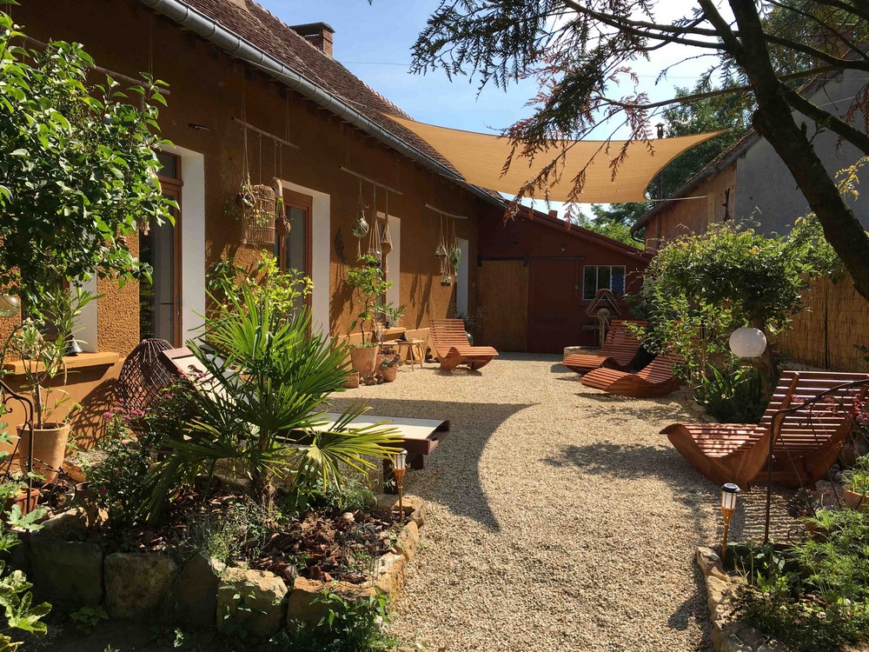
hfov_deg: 61.7
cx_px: 434
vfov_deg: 48.2
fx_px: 728
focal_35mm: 29
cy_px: 326
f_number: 2.2
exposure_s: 1/1241
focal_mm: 4.15
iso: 25
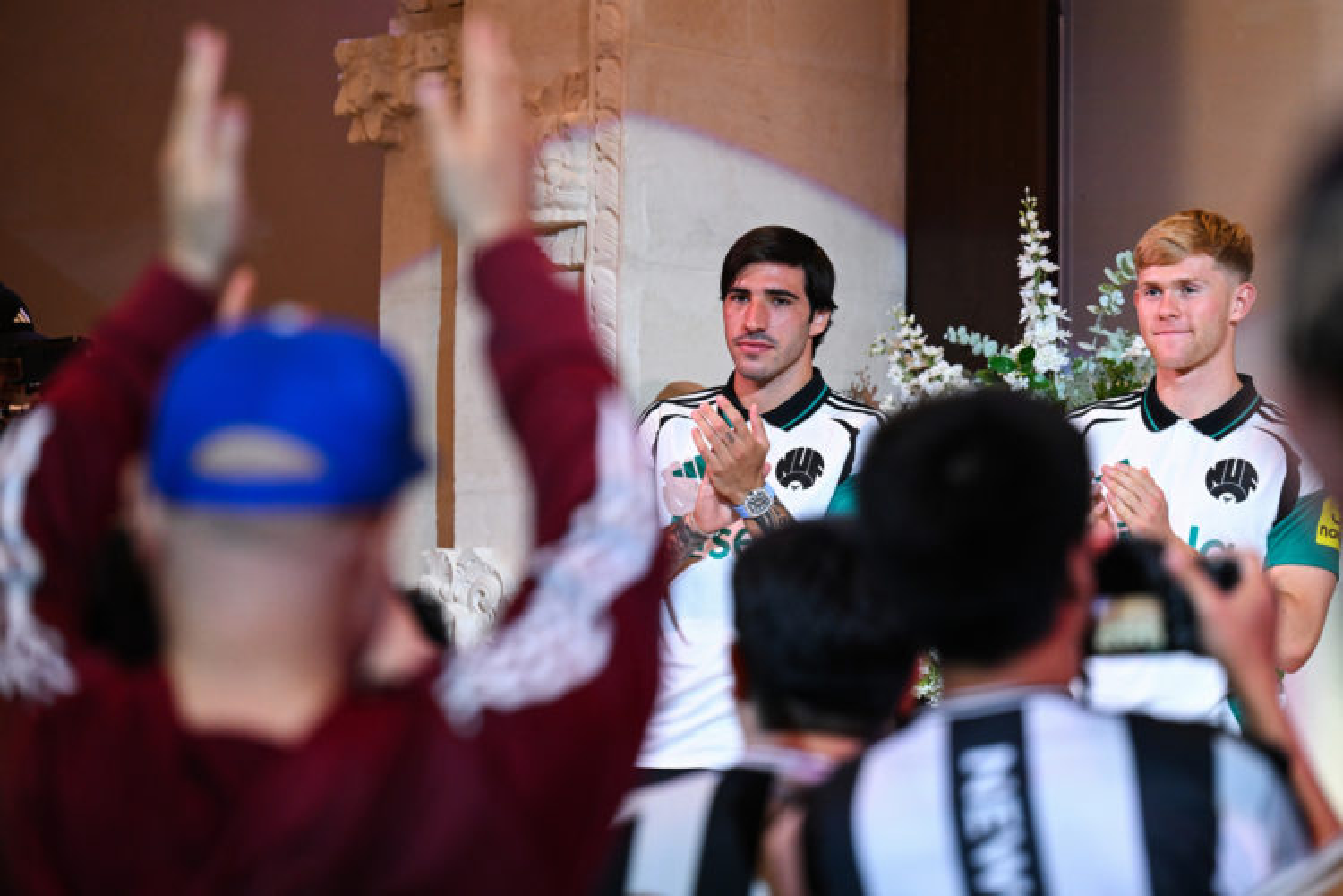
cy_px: 448
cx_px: 672
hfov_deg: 16.4
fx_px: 4663
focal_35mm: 125
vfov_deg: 11.0
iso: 3200
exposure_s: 1/1250
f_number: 3.2
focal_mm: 125
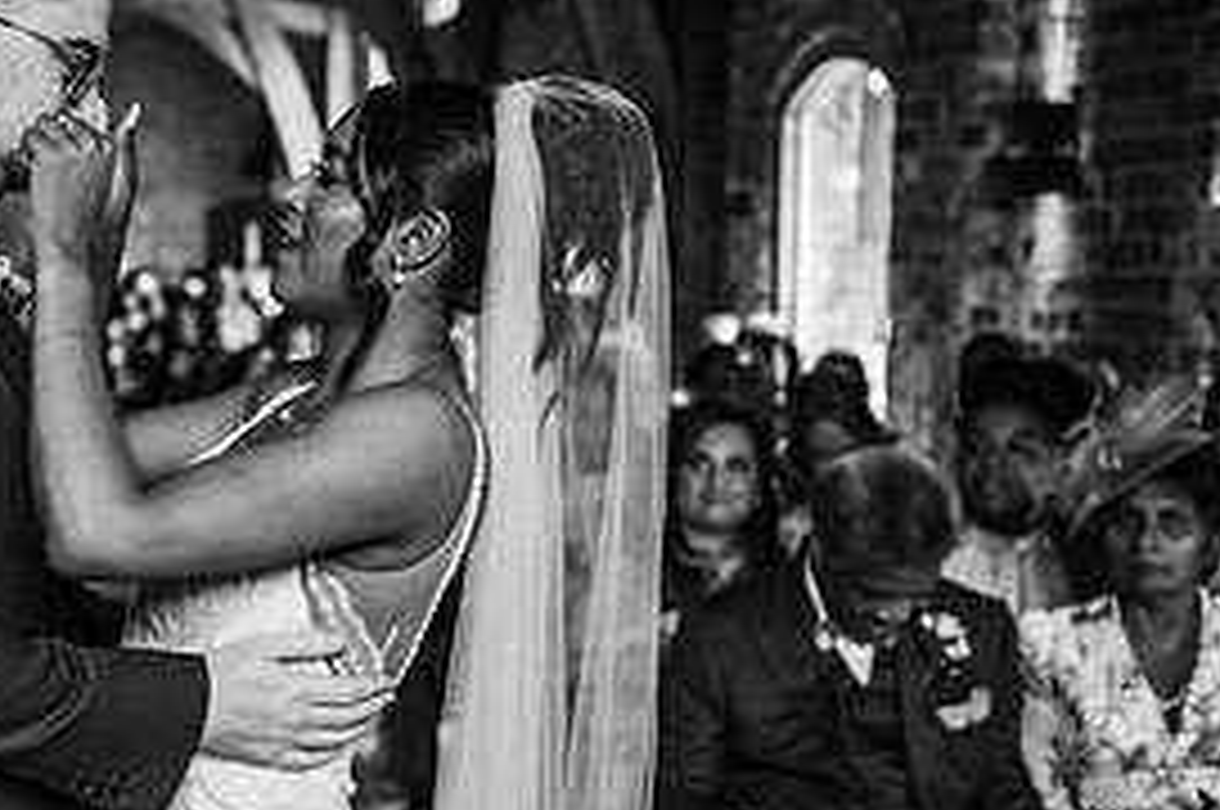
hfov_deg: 25.4
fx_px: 2539
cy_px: 468
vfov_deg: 18.1
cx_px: -59
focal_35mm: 75
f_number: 2.2
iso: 640
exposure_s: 1/200
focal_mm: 35
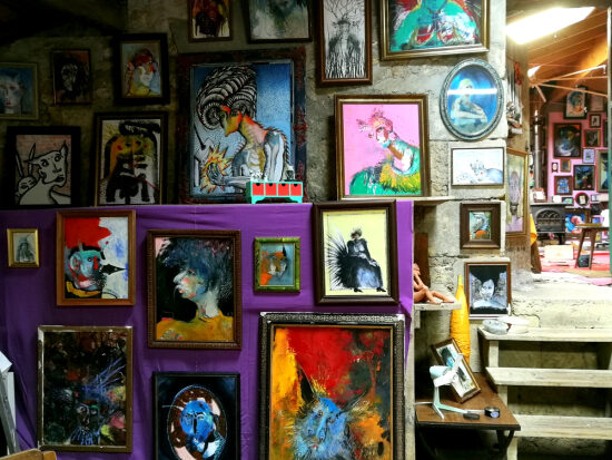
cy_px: 230
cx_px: 306
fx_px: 531
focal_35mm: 30
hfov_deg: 59.9
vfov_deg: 46.8
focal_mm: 3.95
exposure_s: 1/25
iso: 500
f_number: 2.2
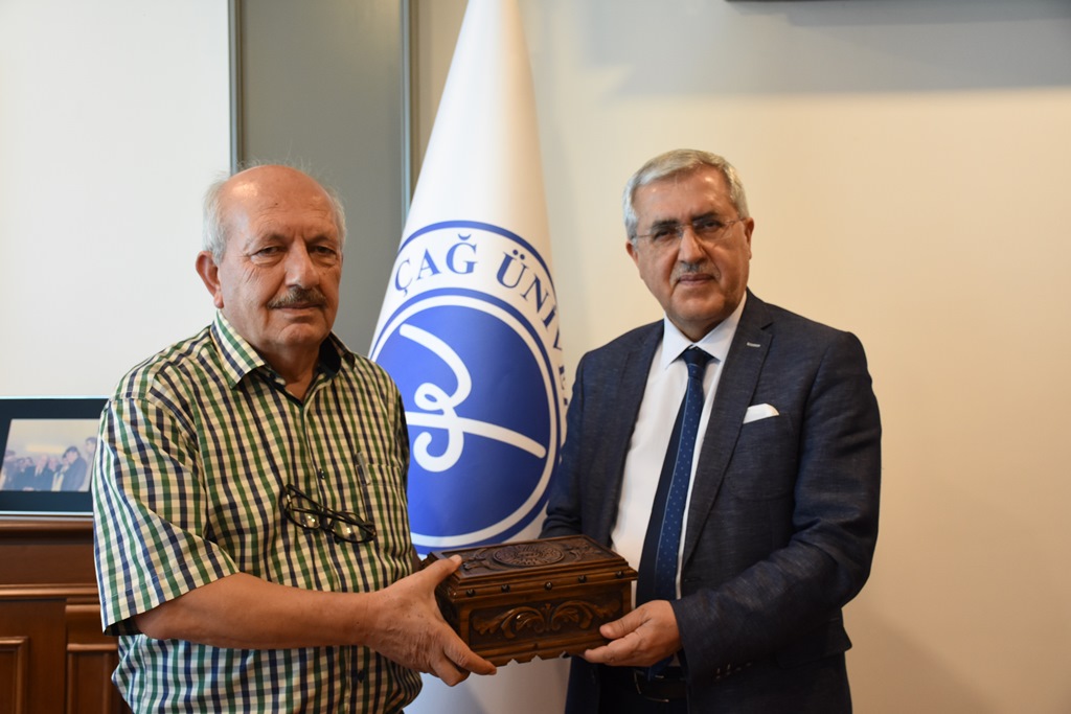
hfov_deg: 43.6
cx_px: 536
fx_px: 1339
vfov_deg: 29.9
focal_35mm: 45
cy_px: 357
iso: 1000
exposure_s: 1/50
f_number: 4
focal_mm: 30
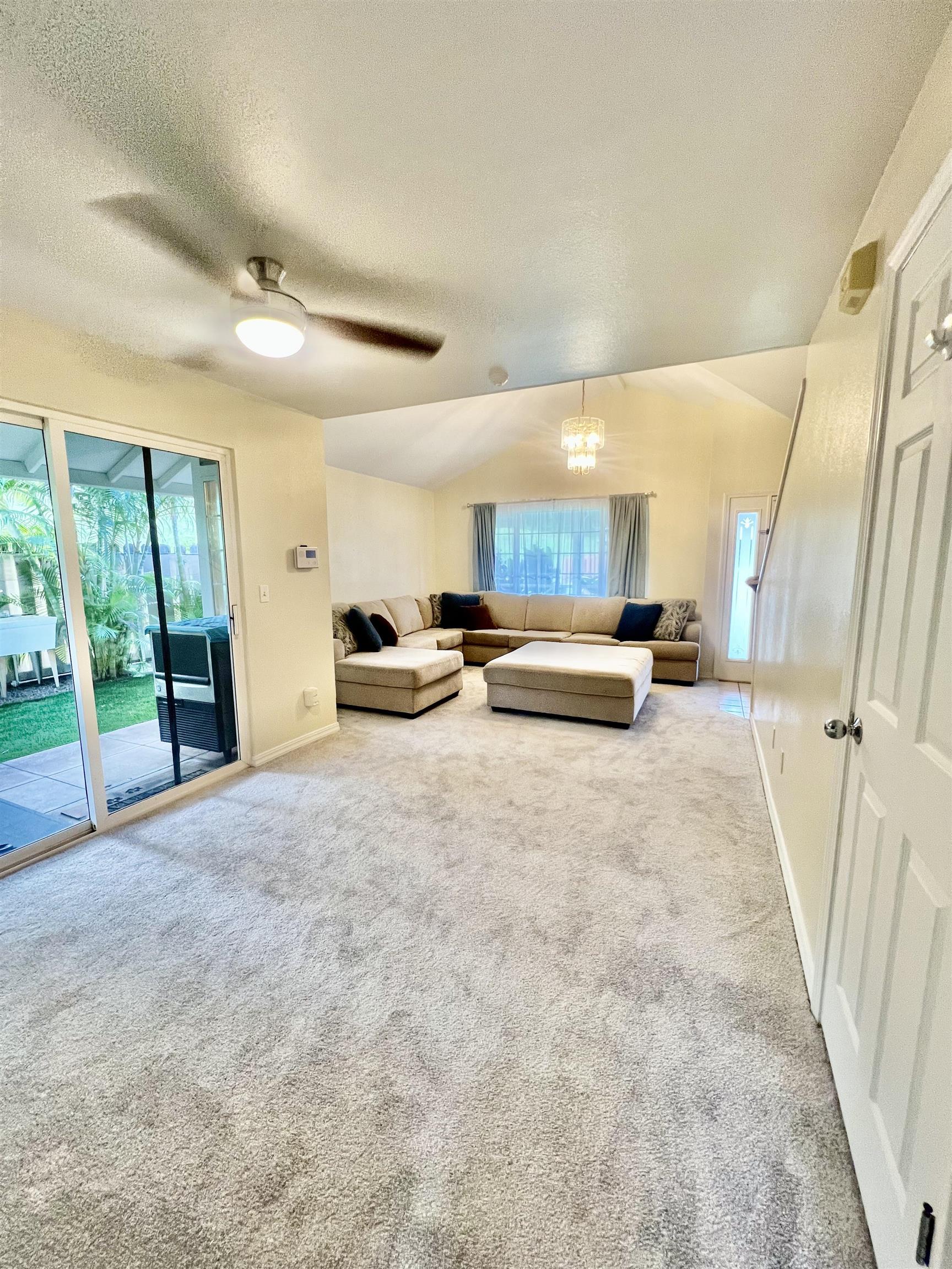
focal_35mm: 13
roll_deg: +0.7
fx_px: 477
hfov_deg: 89.9
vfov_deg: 106.2
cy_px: 634
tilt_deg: -7.1
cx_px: 476
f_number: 1.8
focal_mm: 1.57
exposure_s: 1/60
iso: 160
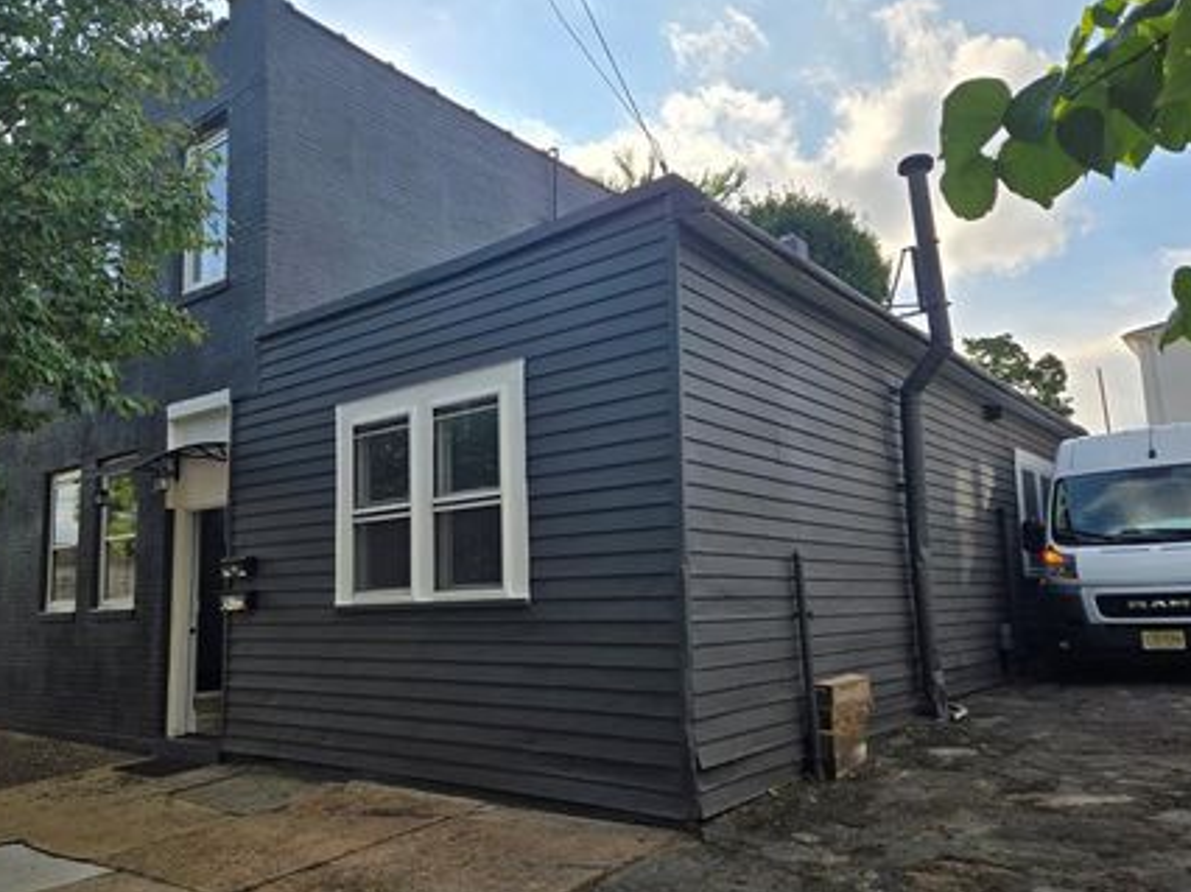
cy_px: 454
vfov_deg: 51.3
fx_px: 928
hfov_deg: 65.2
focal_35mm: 27
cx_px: 528
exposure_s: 1/1915
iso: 25
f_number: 1.8
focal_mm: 5.4
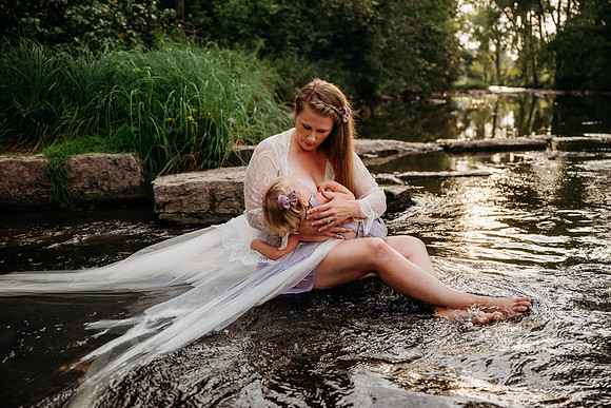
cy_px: 204
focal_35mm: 35
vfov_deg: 37.9
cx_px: 306
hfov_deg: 54.4
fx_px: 594
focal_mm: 35
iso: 500
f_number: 2.8
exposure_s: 1/1000
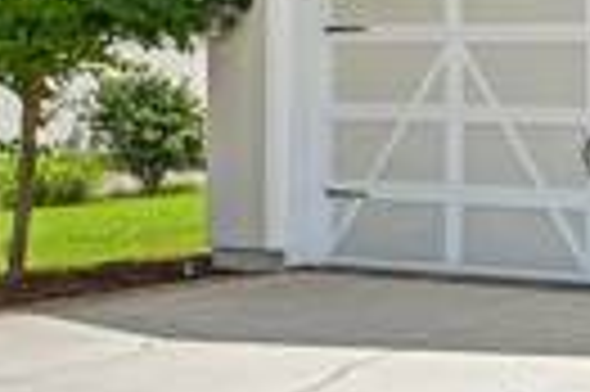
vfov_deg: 17.3
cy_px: 95
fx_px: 1277
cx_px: 1401
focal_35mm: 78
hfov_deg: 15.2
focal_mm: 16
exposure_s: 1/250
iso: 100
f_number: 8
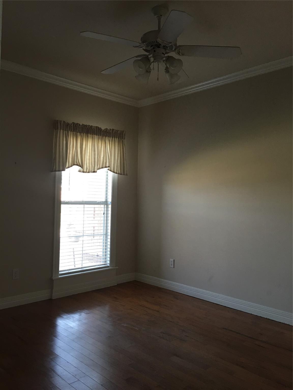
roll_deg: -1.0
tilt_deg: +1.8
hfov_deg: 48.2
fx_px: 327
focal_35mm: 29
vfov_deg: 61.7
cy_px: 195
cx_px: 146
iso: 32
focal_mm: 4.15
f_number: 2.2
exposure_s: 1/15
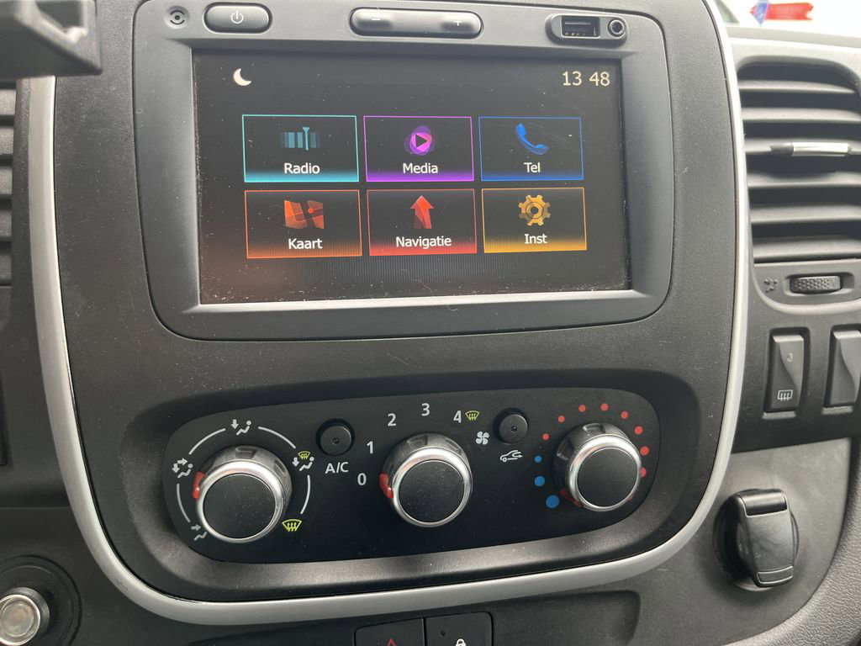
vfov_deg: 53.1
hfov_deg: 67.3
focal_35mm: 26
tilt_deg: -23.8
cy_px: 323
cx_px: 430
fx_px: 647
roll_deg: -1.3
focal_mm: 5.1
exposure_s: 1/121
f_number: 1.6
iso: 100
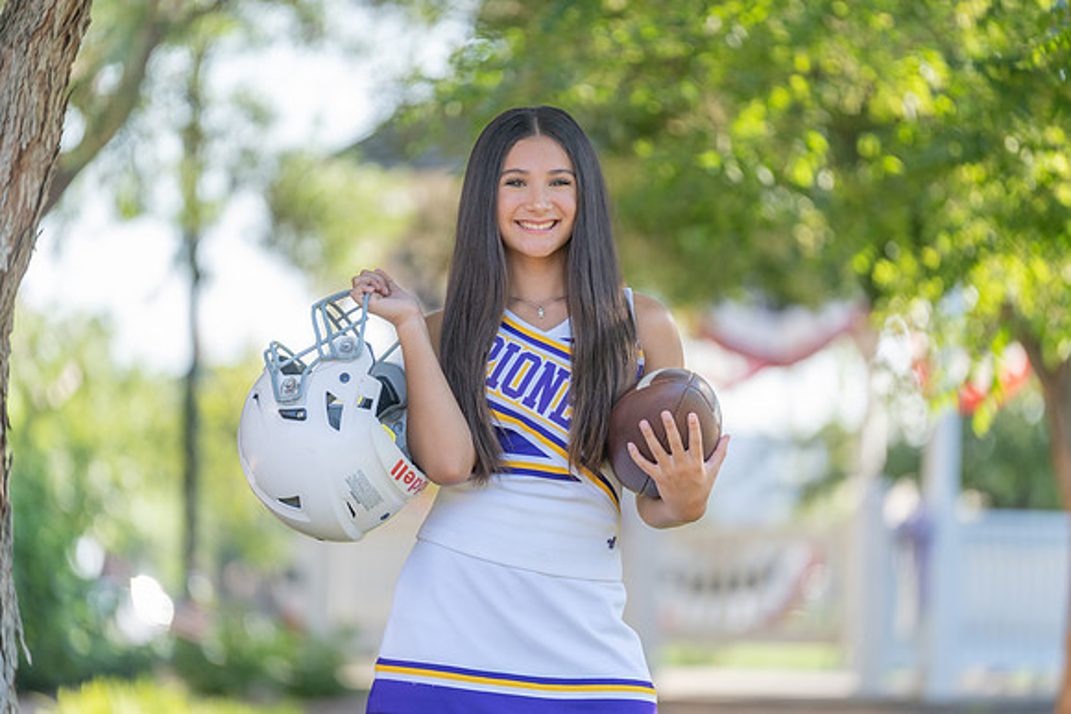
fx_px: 5186
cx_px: 536
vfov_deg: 7.9
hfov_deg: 11.8
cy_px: 357
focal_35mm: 174
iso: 100
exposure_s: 1/320
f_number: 2.8
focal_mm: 168
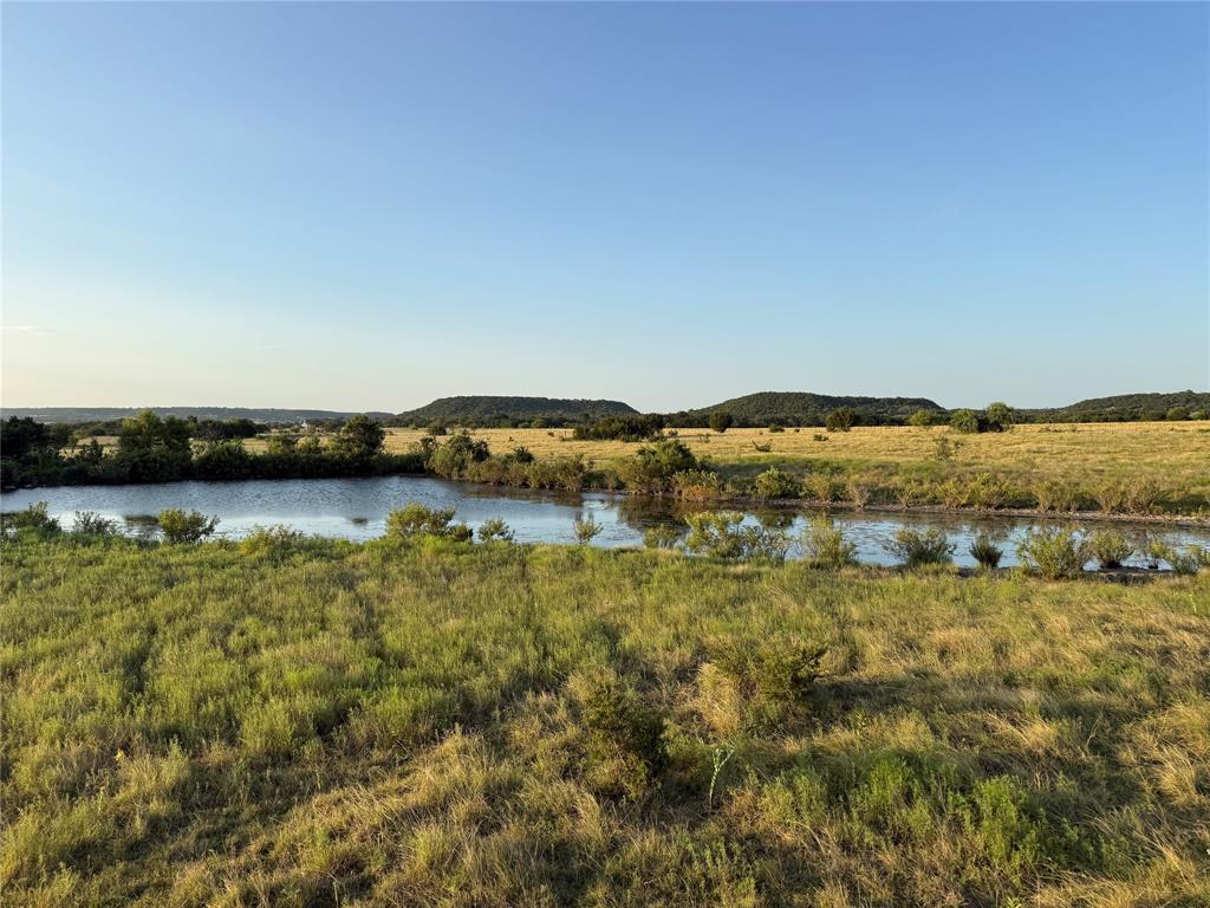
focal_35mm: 24
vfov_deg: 56.8
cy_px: 454
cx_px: 605
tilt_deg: -1.9
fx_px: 839
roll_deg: -1.2
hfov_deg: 71.6
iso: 80
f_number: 1.78
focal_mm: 6.76
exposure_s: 1/2110
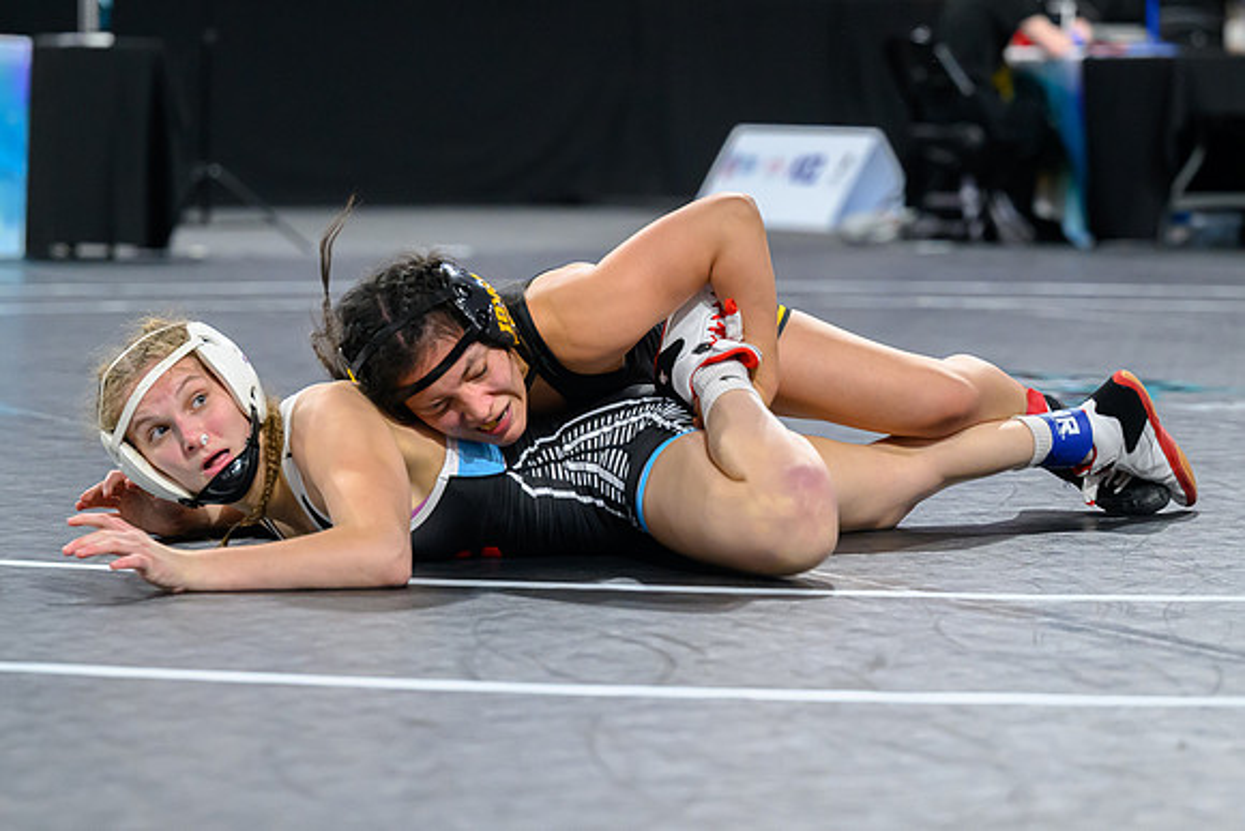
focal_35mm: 124
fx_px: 4283
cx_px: 596
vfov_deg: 11.1
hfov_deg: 16.5
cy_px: 355
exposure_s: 1/800
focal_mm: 89
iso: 3600
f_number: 3.2
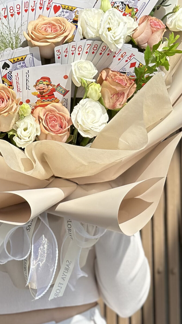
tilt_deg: -2.0
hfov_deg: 10.8
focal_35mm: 112
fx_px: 961
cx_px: 40
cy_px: 93
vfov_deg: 19.0
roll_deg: +0.0
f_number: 1.78
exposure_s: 1/8929
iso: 100
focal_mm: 6.86
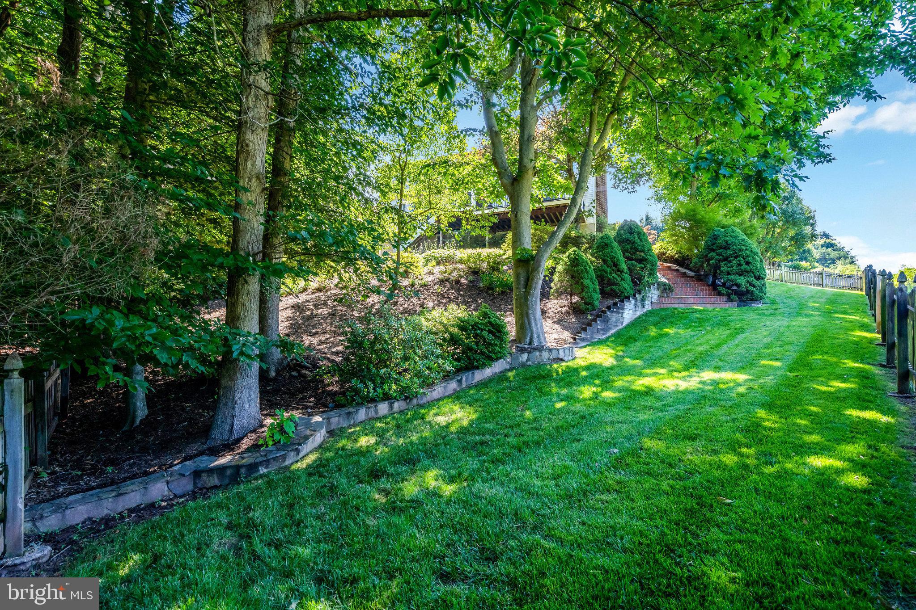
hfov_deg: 96.7
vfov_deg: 73.7
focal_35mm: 16
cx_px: 458
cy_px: 305
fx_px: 407
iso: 1250
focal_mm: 16
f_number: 8
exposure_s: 1/250
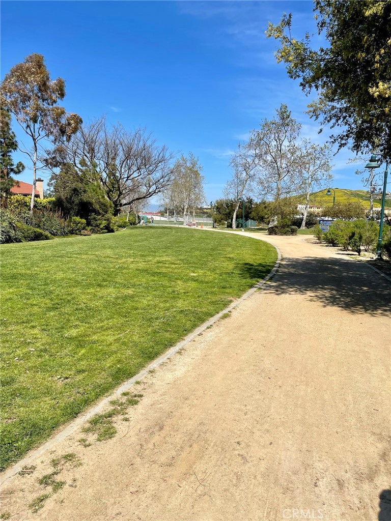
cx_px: 196
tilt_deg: -5.4
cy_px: 260
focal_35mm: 26
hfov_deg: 53.1
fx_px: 392
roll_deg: -3.1
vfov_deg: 67.3
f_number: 1.6
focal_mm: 5.1
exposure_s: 1/4717
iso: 32
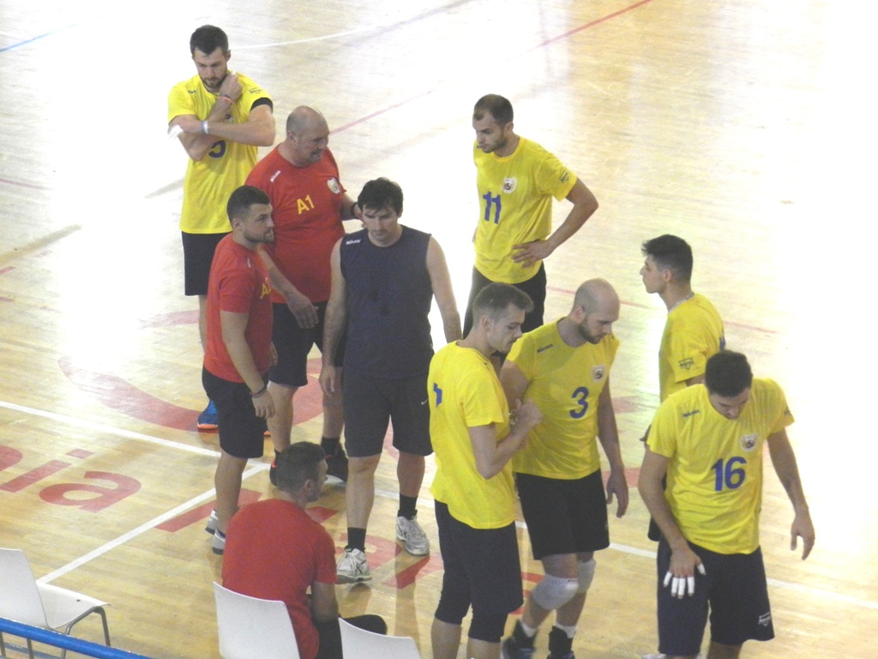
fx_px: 4058
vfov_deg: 9.3
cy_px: 330
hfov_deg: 12.3
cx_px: 439
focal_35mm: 160
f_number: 5.3
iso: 800
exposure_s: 1/100
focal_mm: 28.4
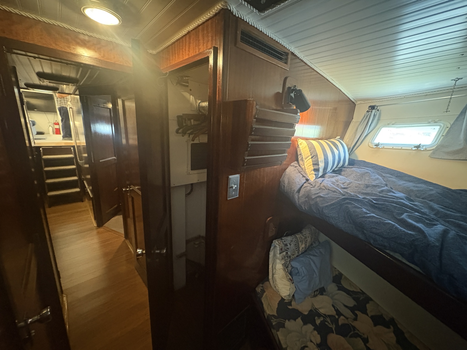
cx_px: 234
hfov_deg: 102.1
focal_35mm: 14
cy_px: 175
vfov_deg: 85.7
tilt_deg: -12.5
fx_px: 189
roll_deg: -2.4
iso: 1250
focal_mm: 2.22
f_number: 2.2
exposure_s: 1/30
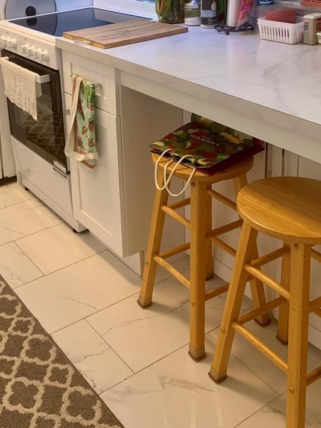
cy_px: 75
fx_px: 544
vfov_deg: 40.8
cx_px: 92
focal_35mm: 44
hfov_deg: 32.4
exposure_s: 1/60
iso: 64
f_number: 1.8
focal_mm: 4.25
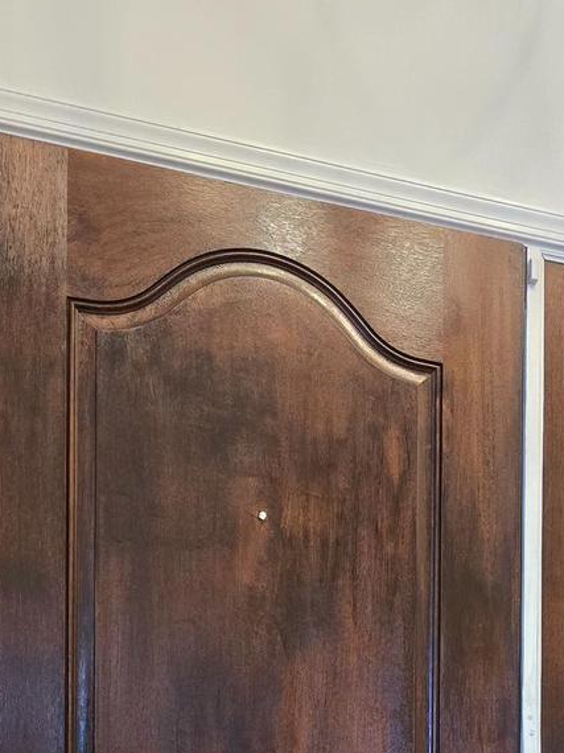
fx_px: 1348
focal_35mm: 62
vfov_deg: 26.4
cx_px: 520
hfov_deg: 23.0
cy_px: 983
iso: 1000
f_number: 1.7
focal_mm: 6.3
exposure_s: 1/120
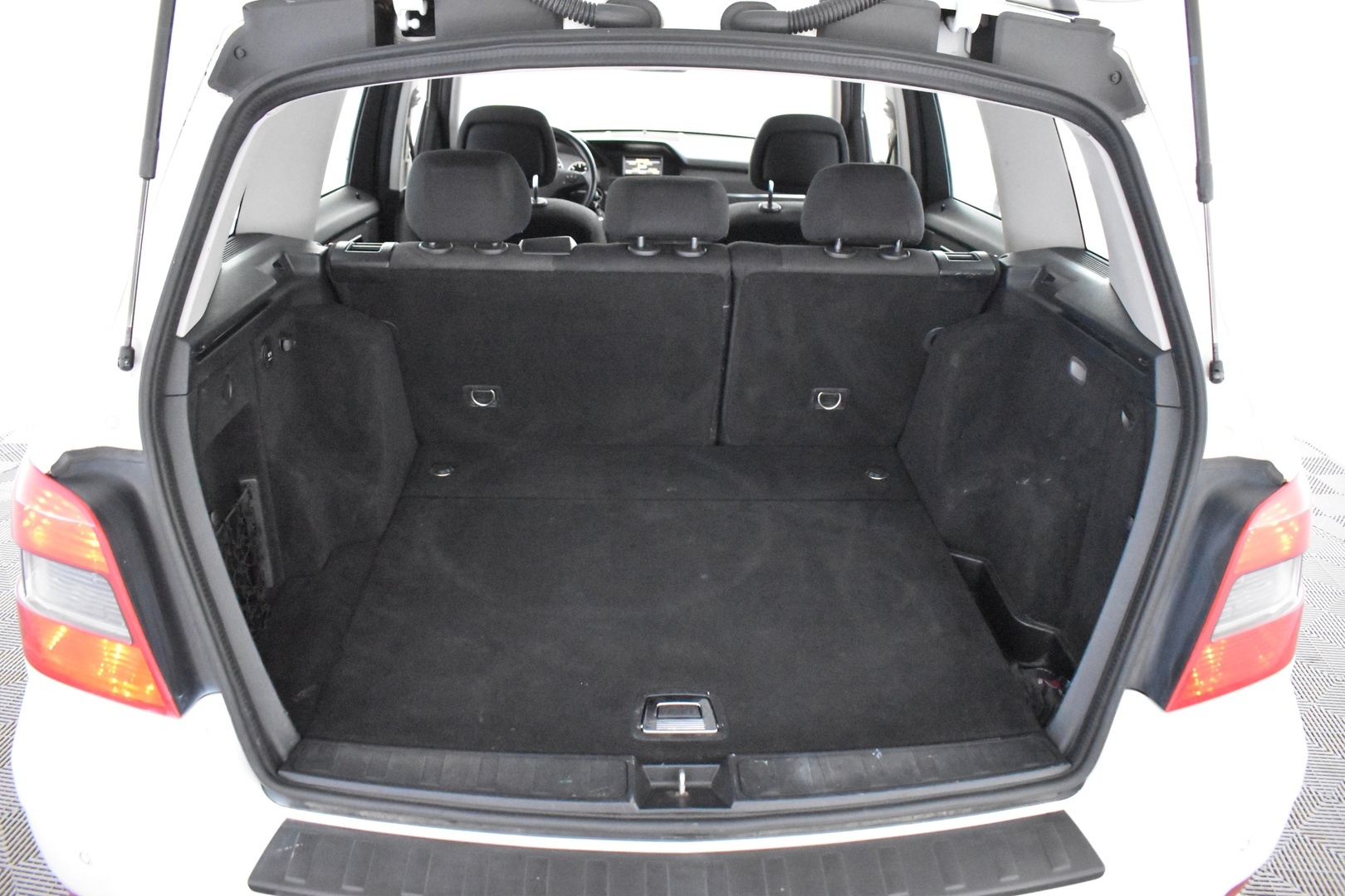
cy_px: 448
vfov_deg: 47.9
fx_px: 1009
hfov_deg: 67.4
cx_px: 672
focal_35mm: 27
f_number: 3.5
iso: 12800
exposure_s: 1/60
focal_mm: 18
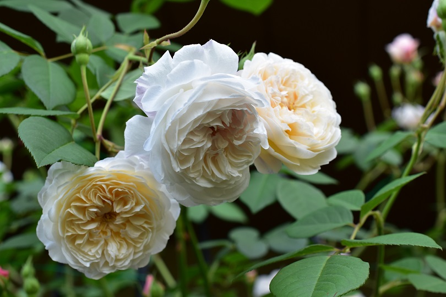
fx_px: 743
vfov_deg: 22.6
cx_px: 223
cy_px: 148
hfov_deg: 33.4
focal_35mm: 60
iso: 250
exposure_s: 1/80
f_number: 9
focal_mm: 40
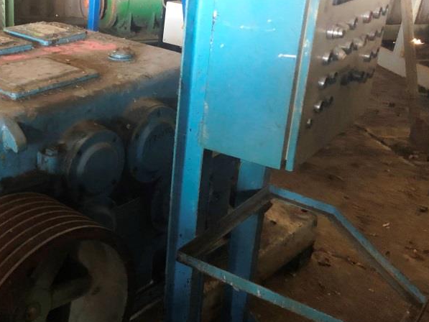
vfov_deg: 30.3
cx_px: 94
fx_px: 595
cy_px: 170
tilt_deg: -24.8
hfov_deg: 38.4
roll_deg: -3.3
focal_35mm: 48
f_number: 1.8
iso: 125
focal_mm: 4
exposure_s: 1/4
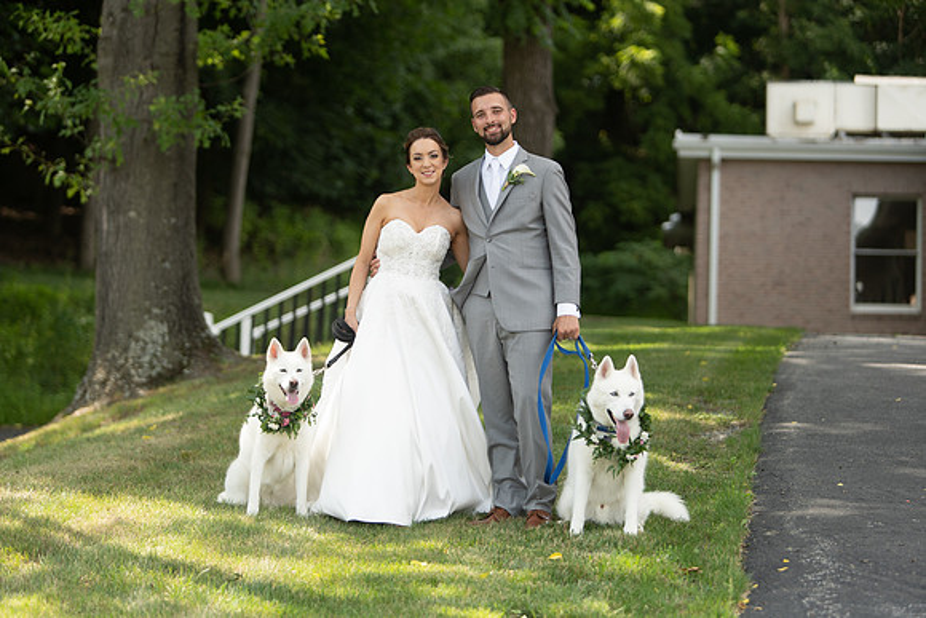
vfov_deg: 11.9
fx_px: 2959
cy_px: 309
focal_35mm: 115
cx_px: 463
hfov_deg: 17.8
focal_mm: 115
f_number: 2.8
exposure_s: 1/500
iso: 125
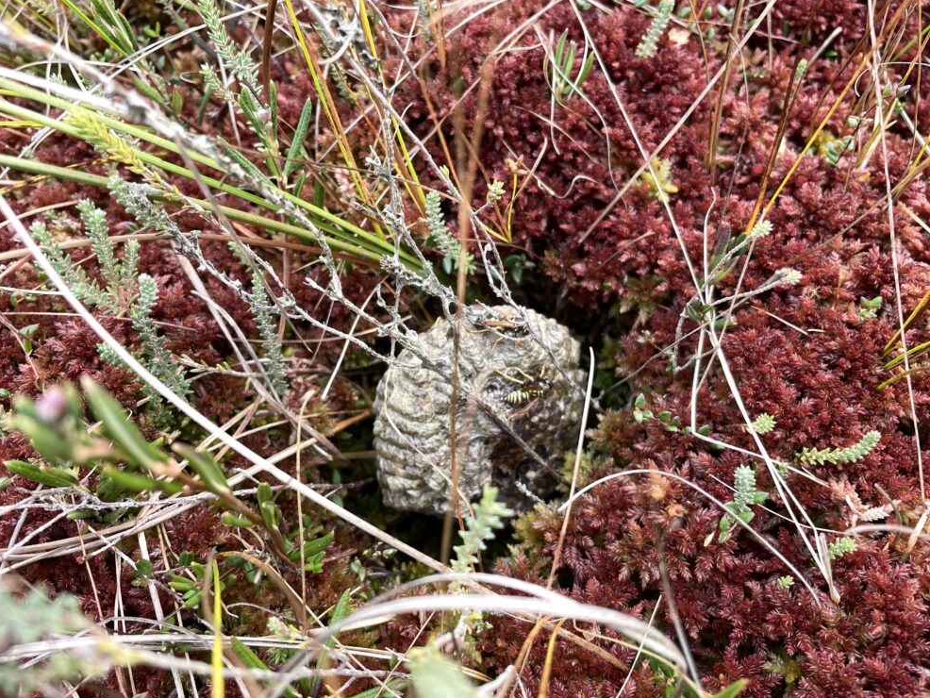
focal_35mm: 27
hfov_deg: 65.3
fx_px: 726
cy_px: 341
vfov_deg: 51.4
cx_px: 462
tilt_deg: -65.3
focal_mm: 4.2
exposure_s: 1/121
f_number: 1.6
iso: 32
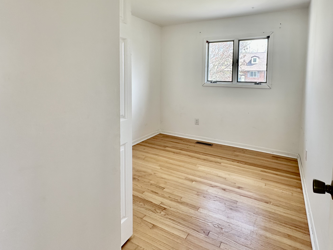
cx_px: 186
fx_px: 192
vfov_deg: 64.8
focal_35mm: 20
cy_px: 91
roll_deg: -1.8
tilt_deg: -3.0
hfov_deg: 81.4
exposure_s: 1/99
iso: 80
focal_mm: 2.22
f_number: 2.2
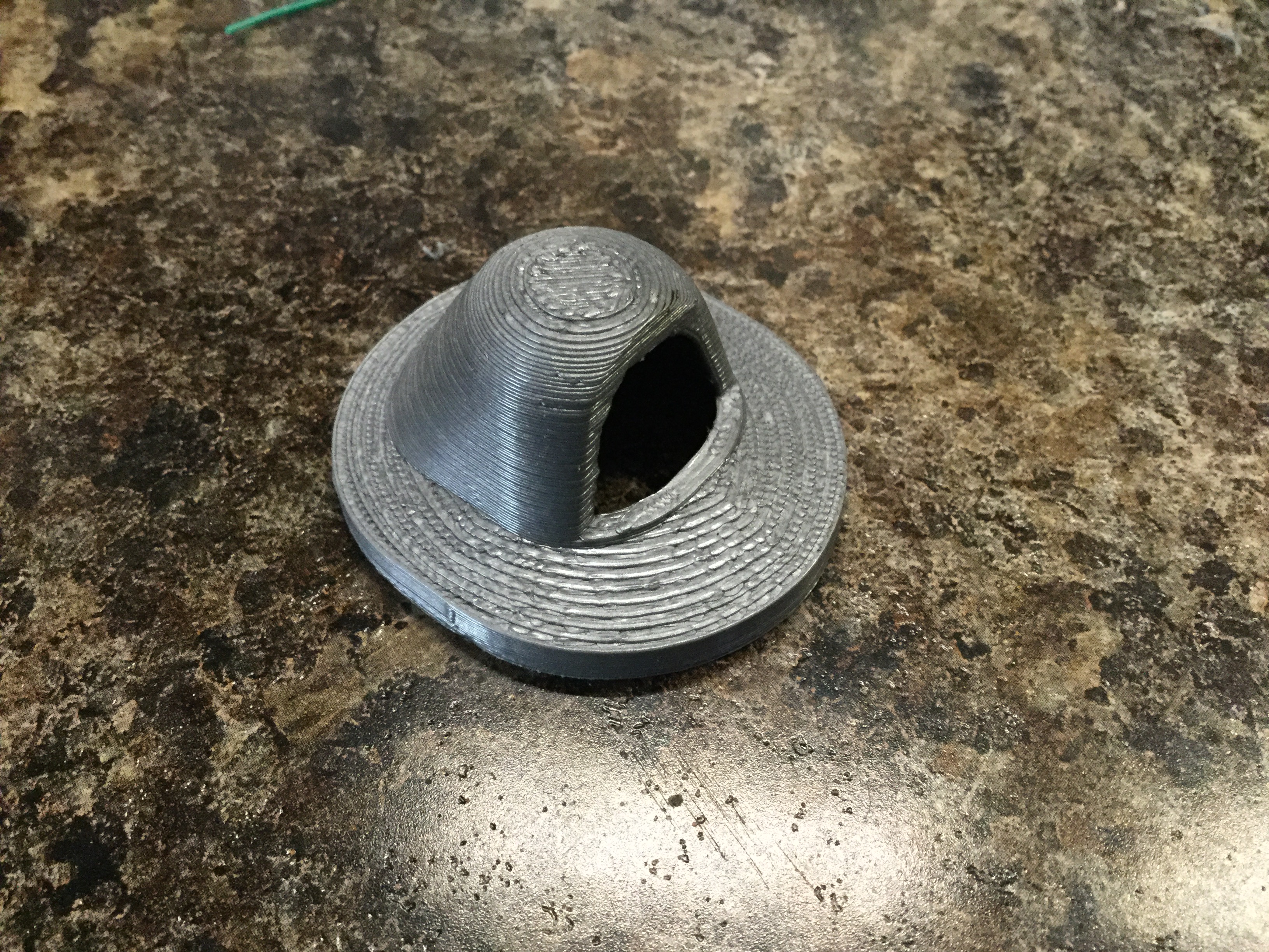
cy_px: 476
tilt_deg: -54.6
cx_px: 634
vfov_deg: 45.4
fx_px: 1136
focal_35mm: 31
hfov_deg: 58.4
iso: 200
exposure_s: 1/30
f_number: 2.4
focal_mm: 3.3
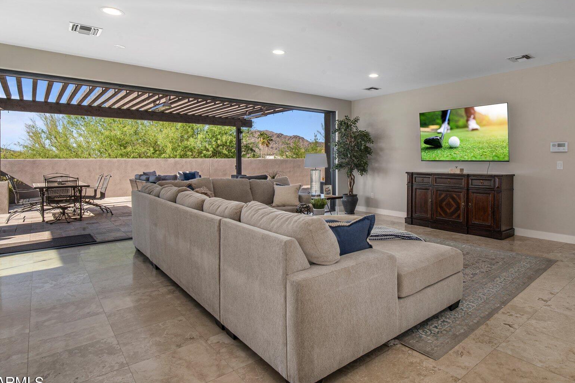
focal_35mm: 20
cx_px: 341
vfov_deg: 61.3
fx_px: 319
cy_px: 151
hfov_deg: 83.1
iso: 125
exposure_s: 1/4
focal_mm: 15
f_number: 13
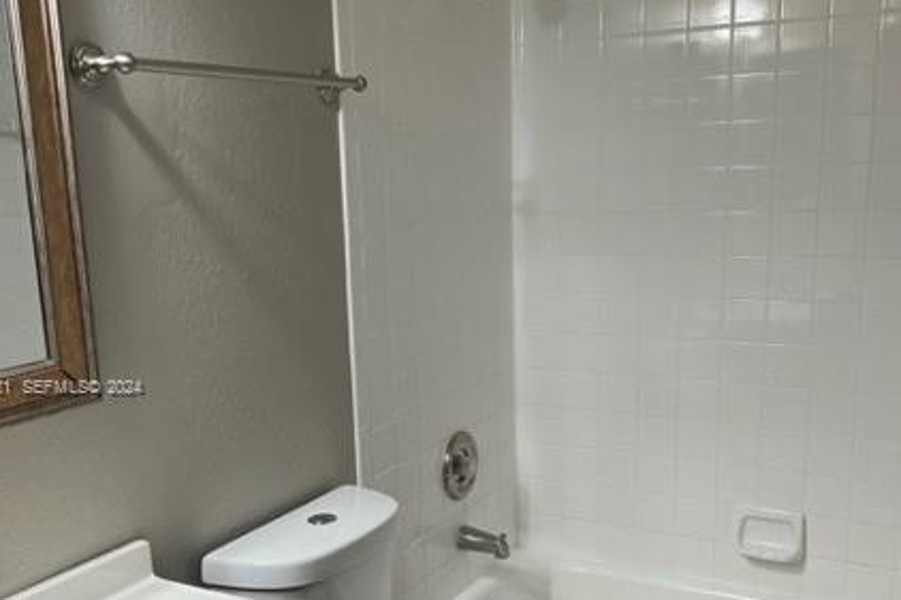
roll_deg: +0.9
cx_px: 442
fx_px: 1026
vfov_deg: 32.4
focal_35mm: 41
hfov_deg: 47.4
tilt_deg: -12.8
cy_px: 389
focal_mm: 5.7
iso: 100
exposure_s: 1/120
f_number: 1.5
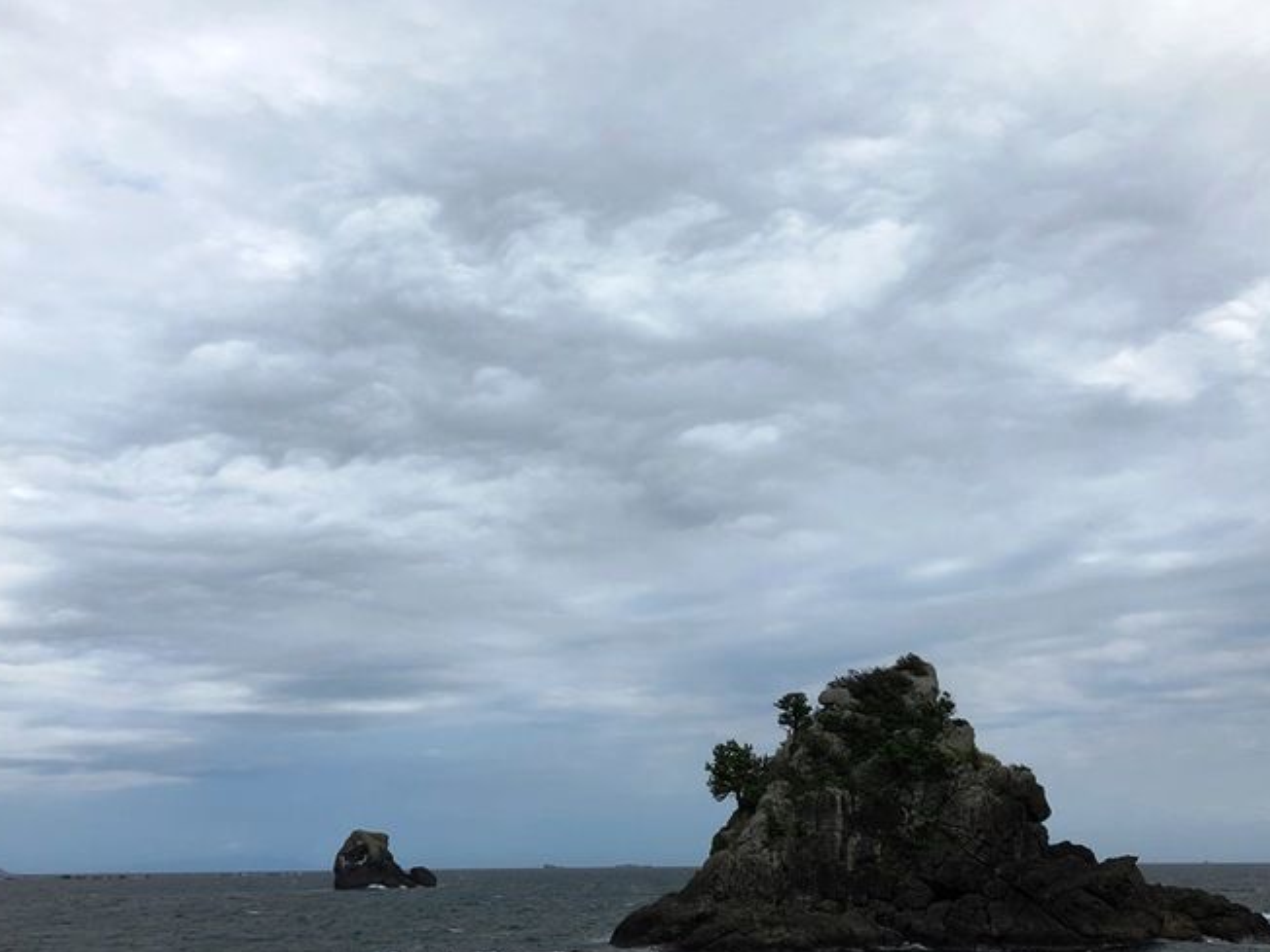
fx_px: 1284
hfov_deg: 52.6
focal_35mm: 35
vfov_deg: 40.6
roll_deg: +0.5
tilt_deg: +13.1
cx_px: 615
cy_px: 560
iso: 20
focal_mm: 3.99
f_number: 1.8
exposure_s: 1/3003
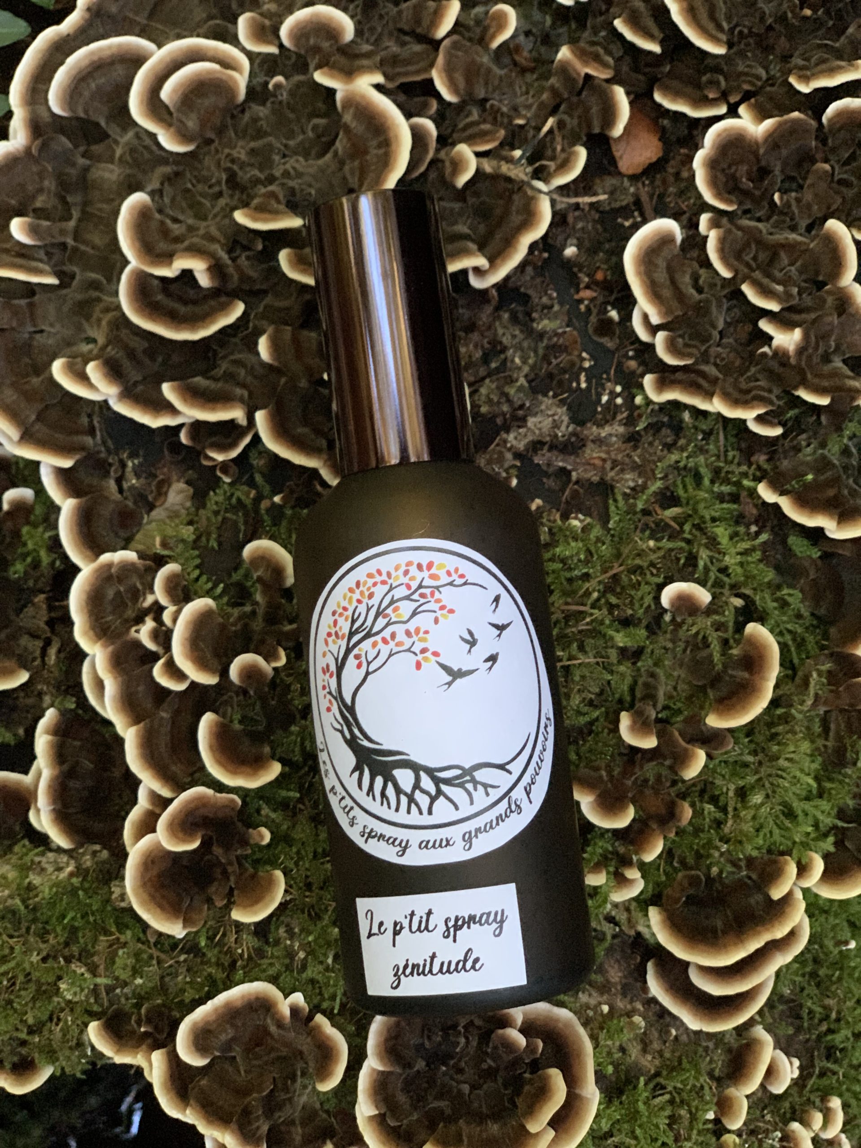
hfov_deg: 28.0
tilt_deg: -73.3
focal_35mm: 52
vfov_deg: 36.8
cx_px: 430
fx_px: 1725
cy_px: 574
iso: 800
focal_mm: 6
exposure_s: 1/30
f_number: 2.4
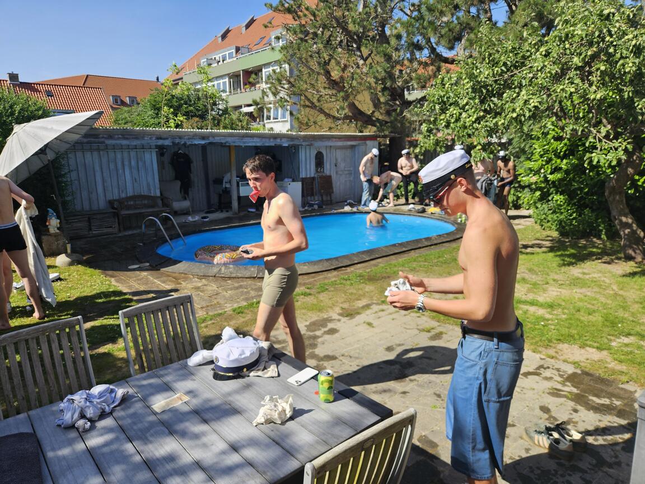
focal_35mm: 23
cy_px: 242
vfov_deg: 58.9
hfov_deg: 73.9
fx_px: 429
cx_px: 322
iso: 25
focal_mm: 5.4
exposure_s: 1/1142
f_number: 1.8
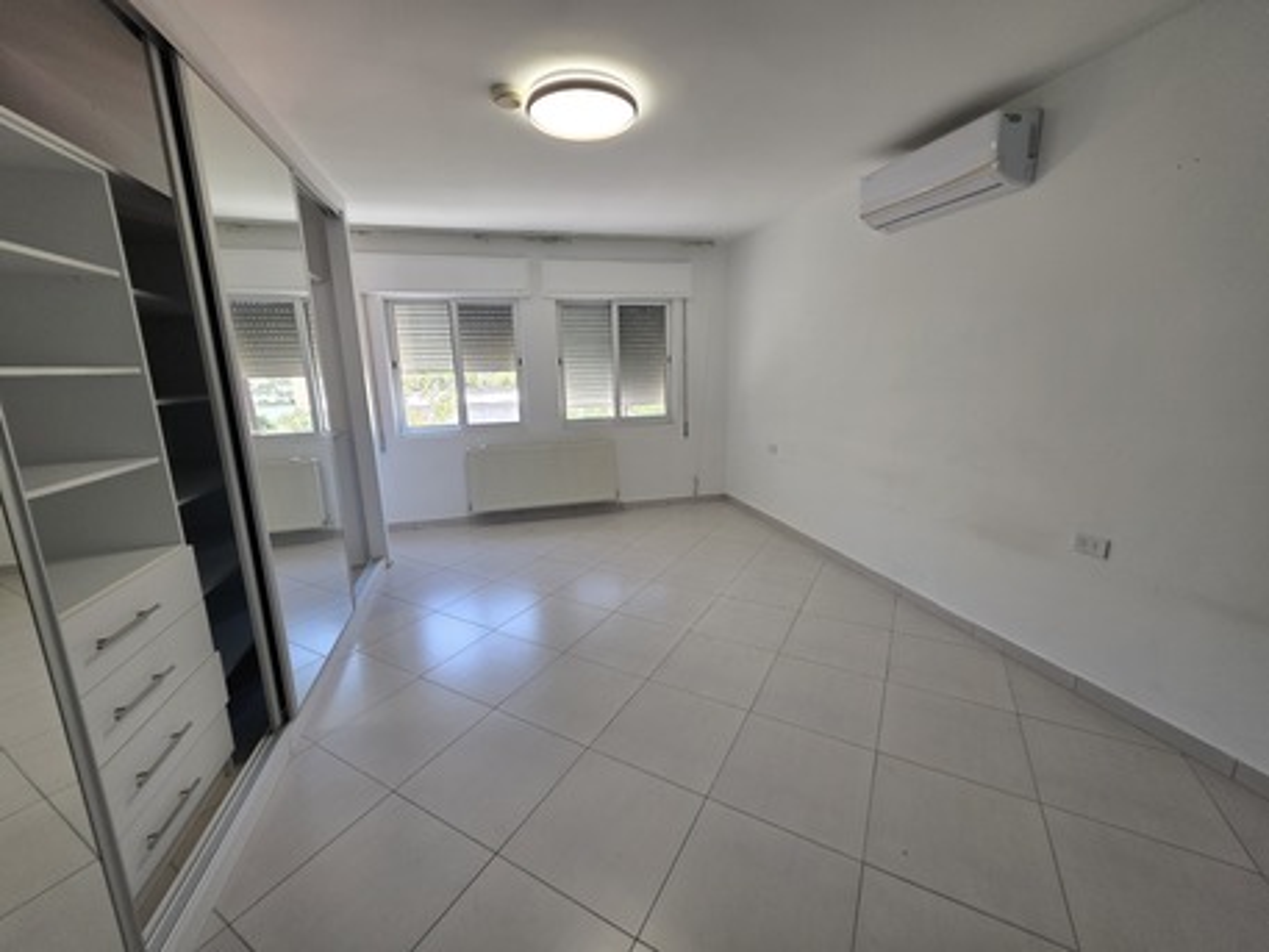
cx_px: 634
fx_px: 477
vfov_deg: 89.9
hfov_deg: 106.2
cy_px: 476
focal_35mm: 13
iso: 64
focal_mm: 2.2
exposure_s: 1/120
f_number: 1.9
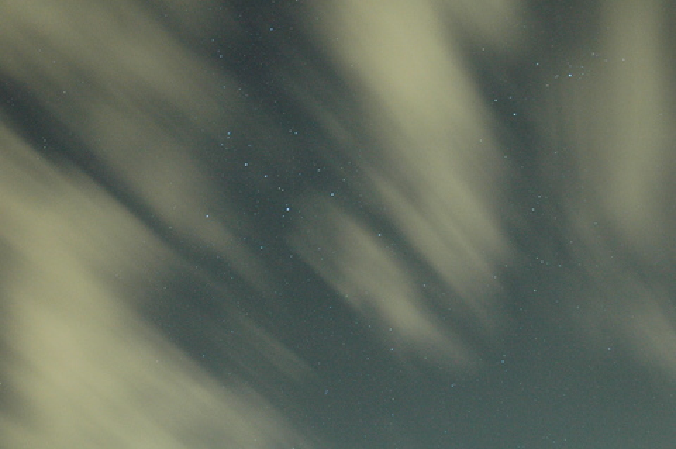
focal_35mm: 40
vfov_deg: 32.9
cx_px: 338
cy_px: 224
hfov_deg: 48.0
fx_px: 760
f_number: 3.8
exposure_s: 30
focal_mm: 27
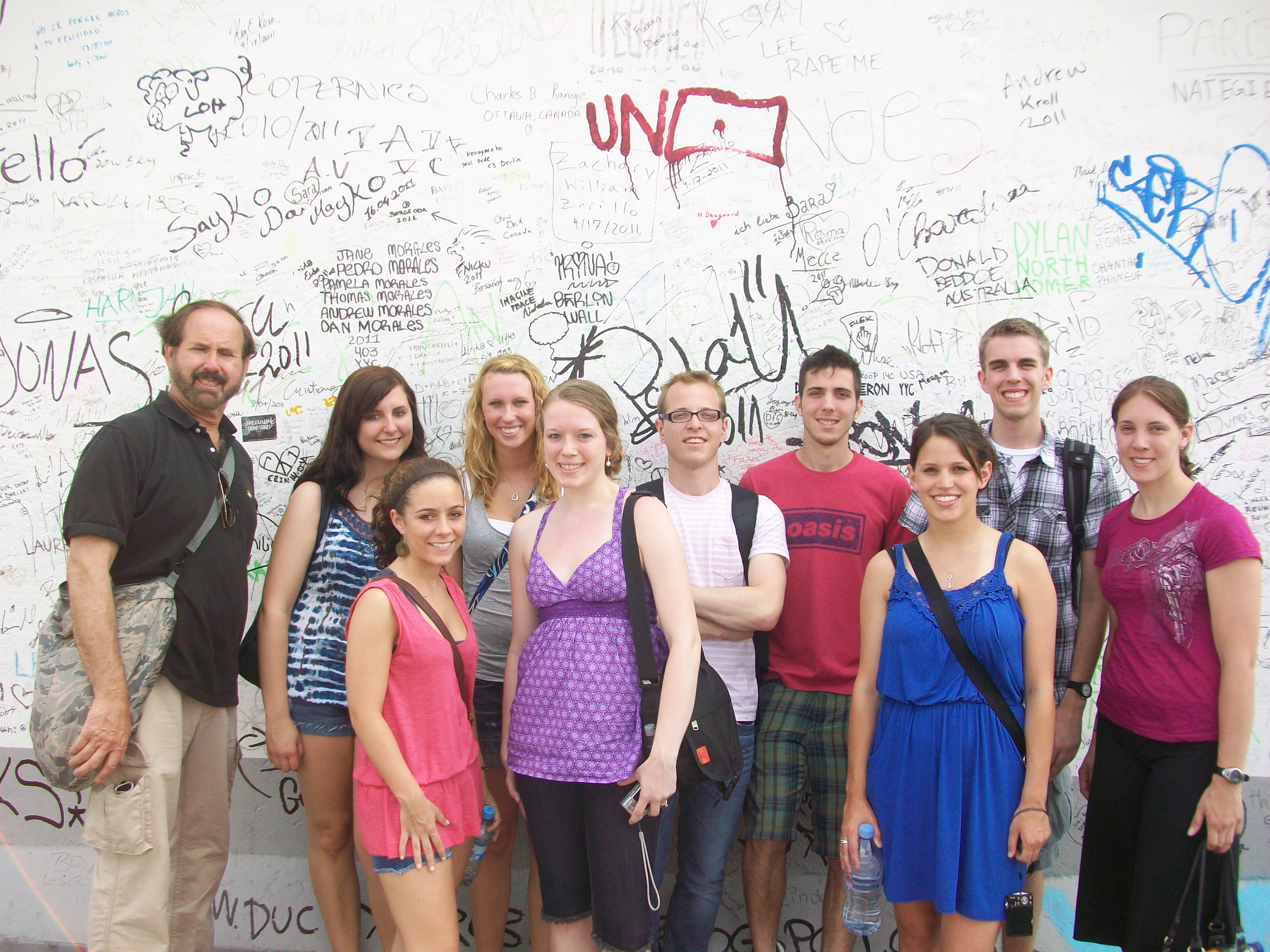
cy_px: 476
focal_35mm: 32
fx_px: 1174
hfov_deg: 56.8
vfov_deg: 44.2
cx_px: 635
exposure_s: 1/250
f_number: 2.8
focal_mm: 5.7
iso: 64
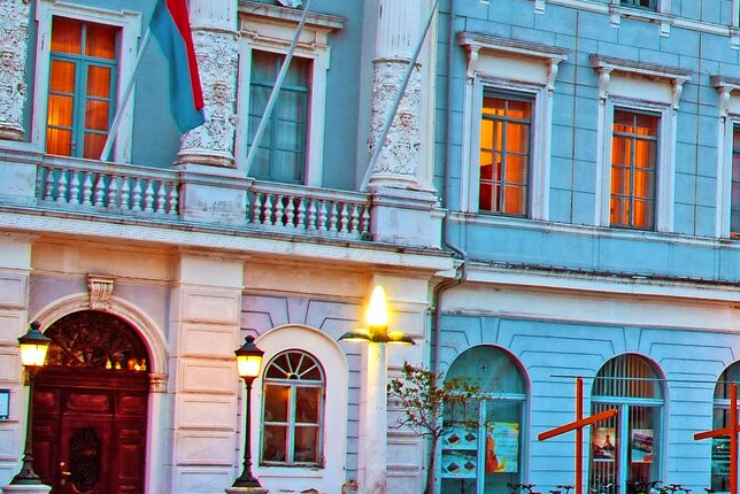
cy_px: -78
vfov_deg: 14.0
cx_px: 1388
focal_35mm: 95
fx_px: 1954
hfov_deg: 17.0
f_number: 8
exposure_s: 1/5
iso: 100
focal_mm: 24
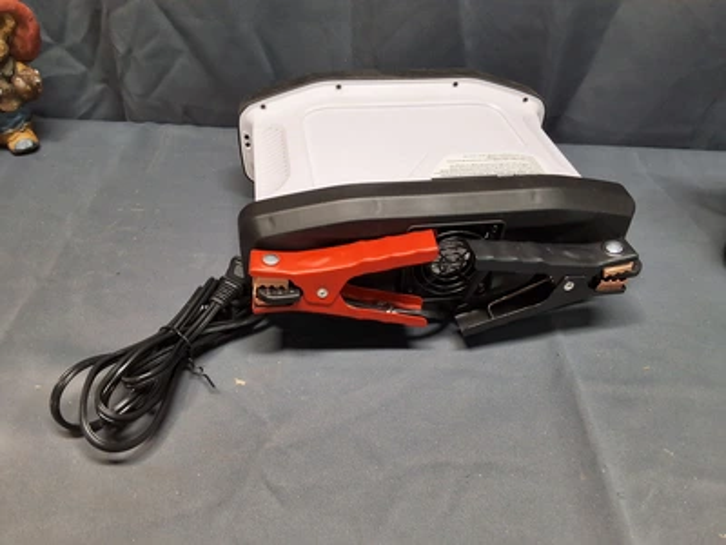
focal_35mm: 28
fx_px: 587
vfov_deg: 49.7
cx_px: 363
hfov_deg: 63.4
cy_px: 272
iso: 160
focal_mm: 2.91
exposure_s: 1/40
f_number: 1.9
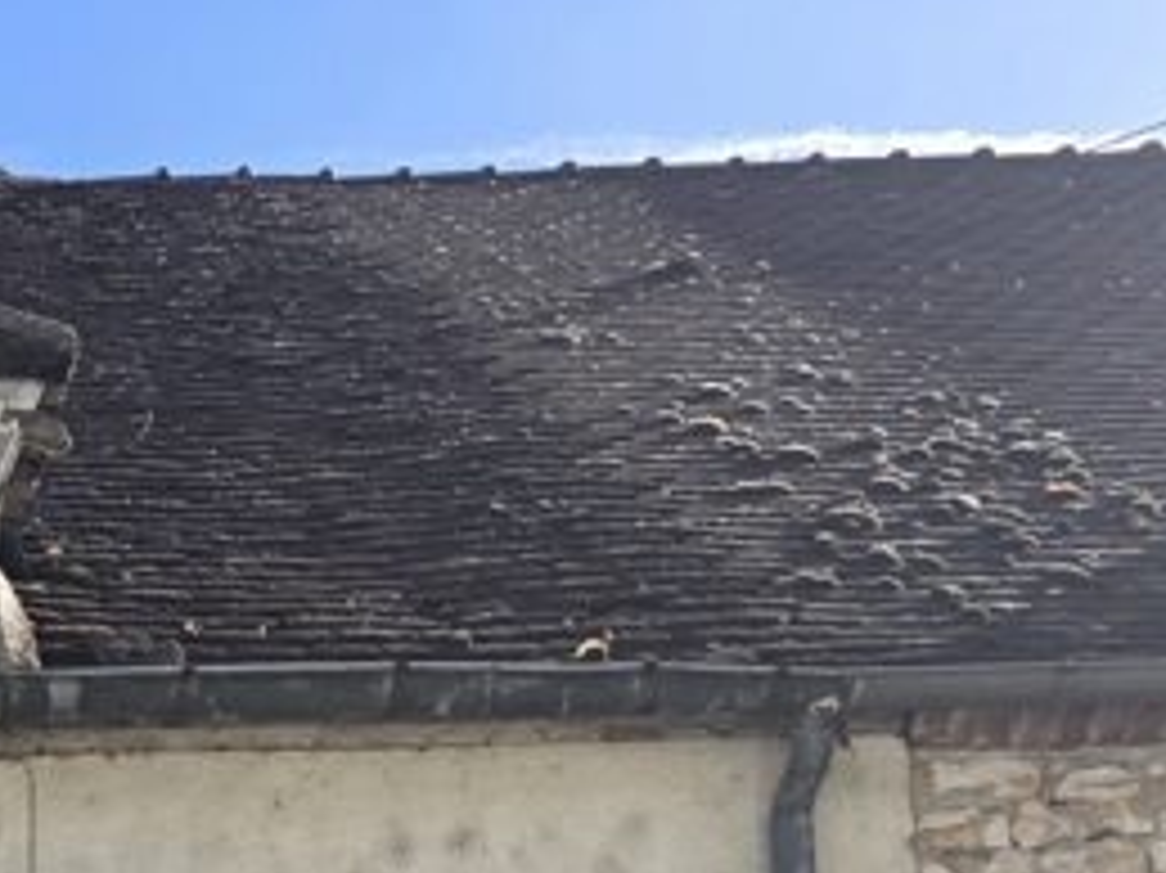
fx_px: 2390
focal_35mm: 71
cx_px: -374
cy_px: 1328
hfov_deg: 23.9
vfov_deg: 18.3
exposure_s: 1/2607
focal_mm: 6.3
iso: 80
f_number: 1.7
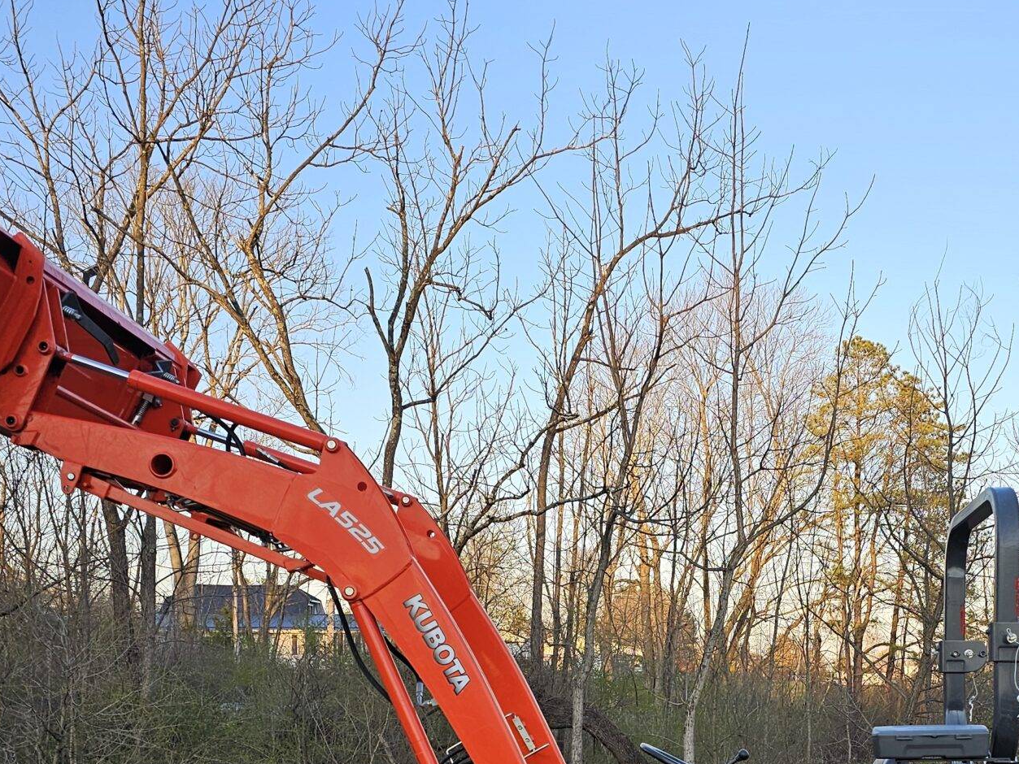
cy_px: 663
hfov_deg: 39.7
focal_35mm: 47
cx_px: 712
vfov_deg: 29.8
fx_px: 1384
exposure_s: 1/180
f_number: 1.7
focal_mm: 6.3
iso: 20
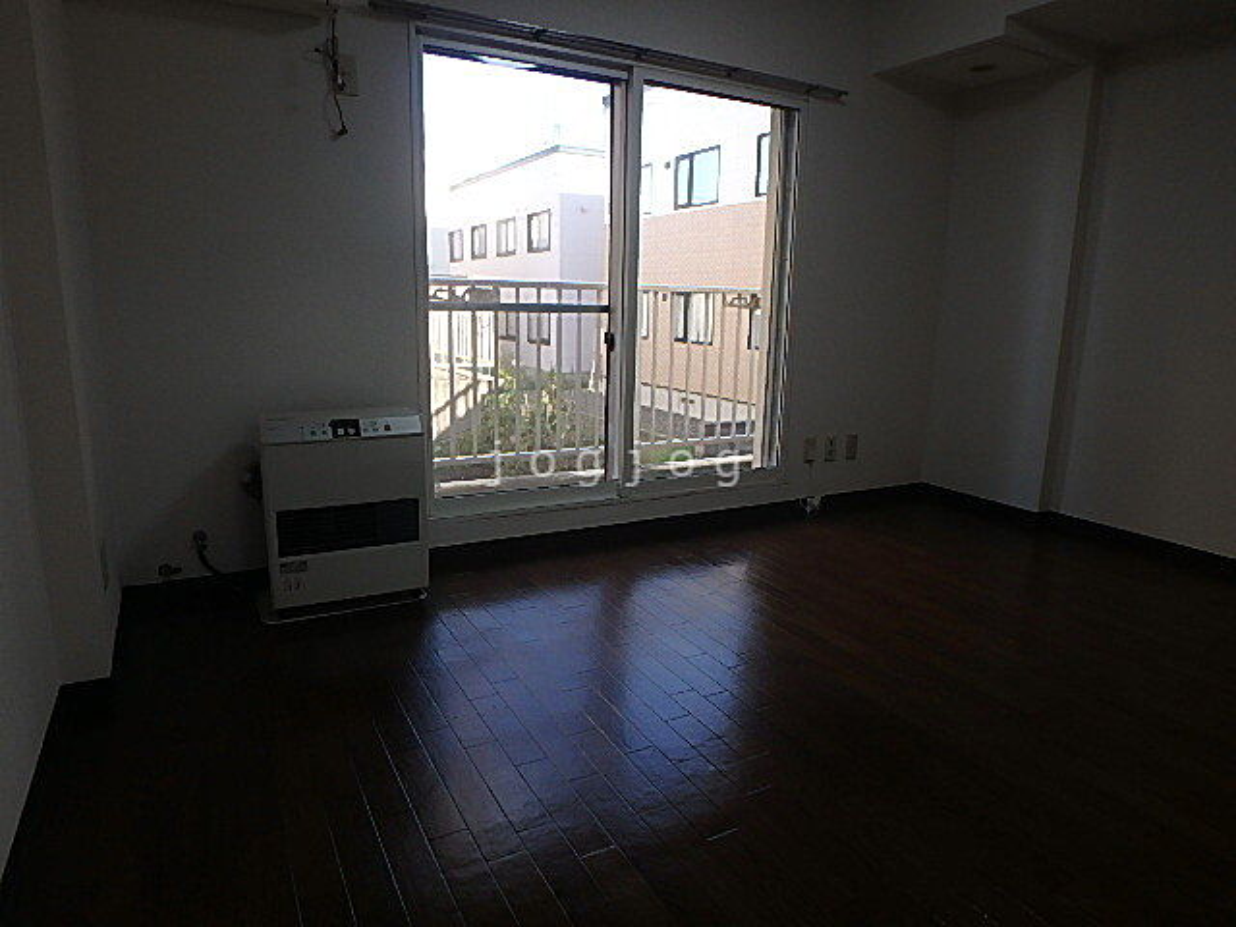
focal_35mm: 21
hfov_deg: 79.0
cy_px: 464
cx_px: 618
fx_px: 750
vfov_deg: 63.4
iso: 125
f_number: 3.5
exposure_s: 1/80
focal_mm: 3.7
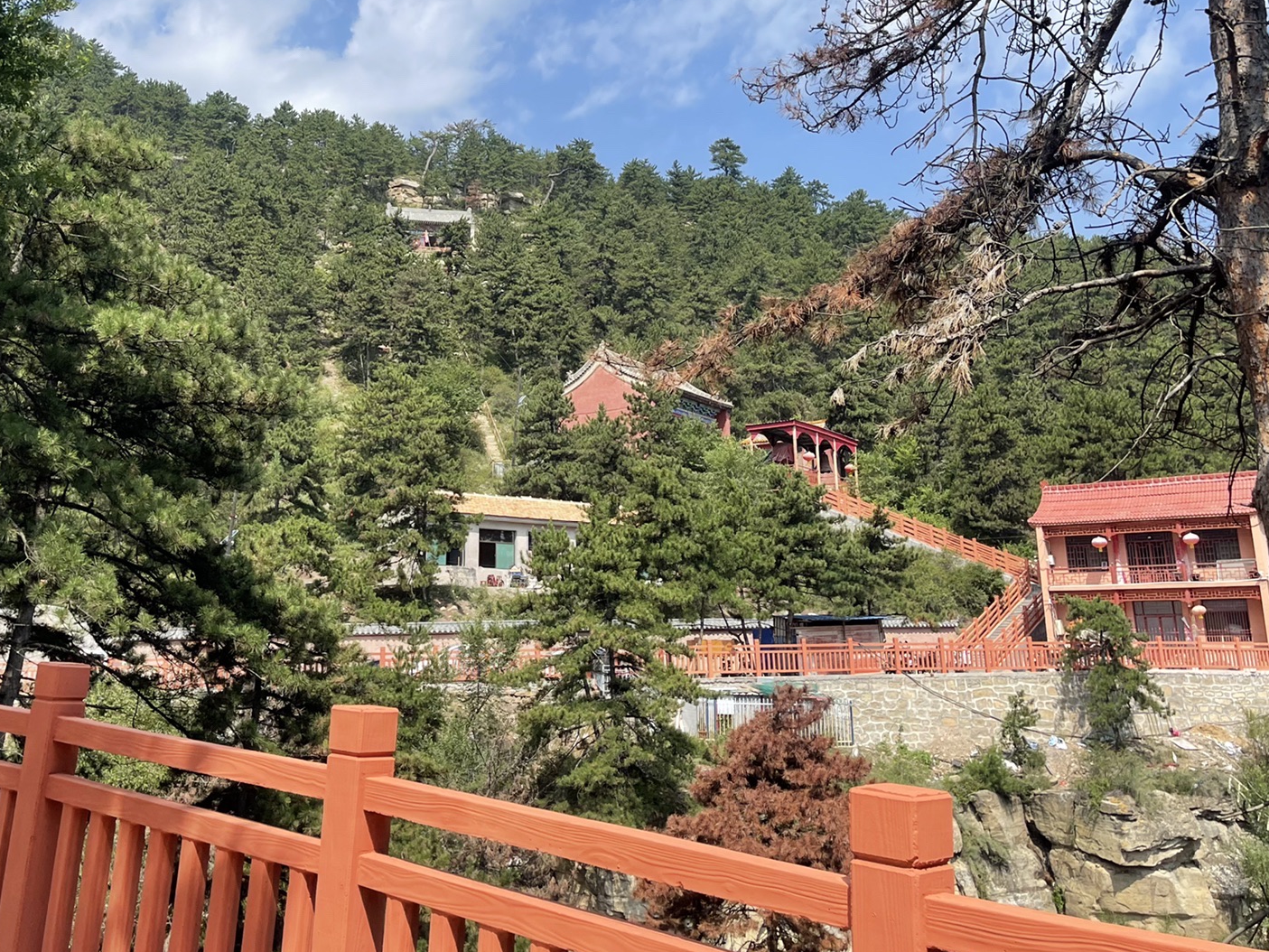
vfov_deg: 38.0
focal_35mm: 37
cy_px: 281
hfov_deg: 49.7
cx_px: 492
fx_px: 1357
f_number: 1.6
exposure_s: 1/2717
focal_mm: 5.1
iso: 32
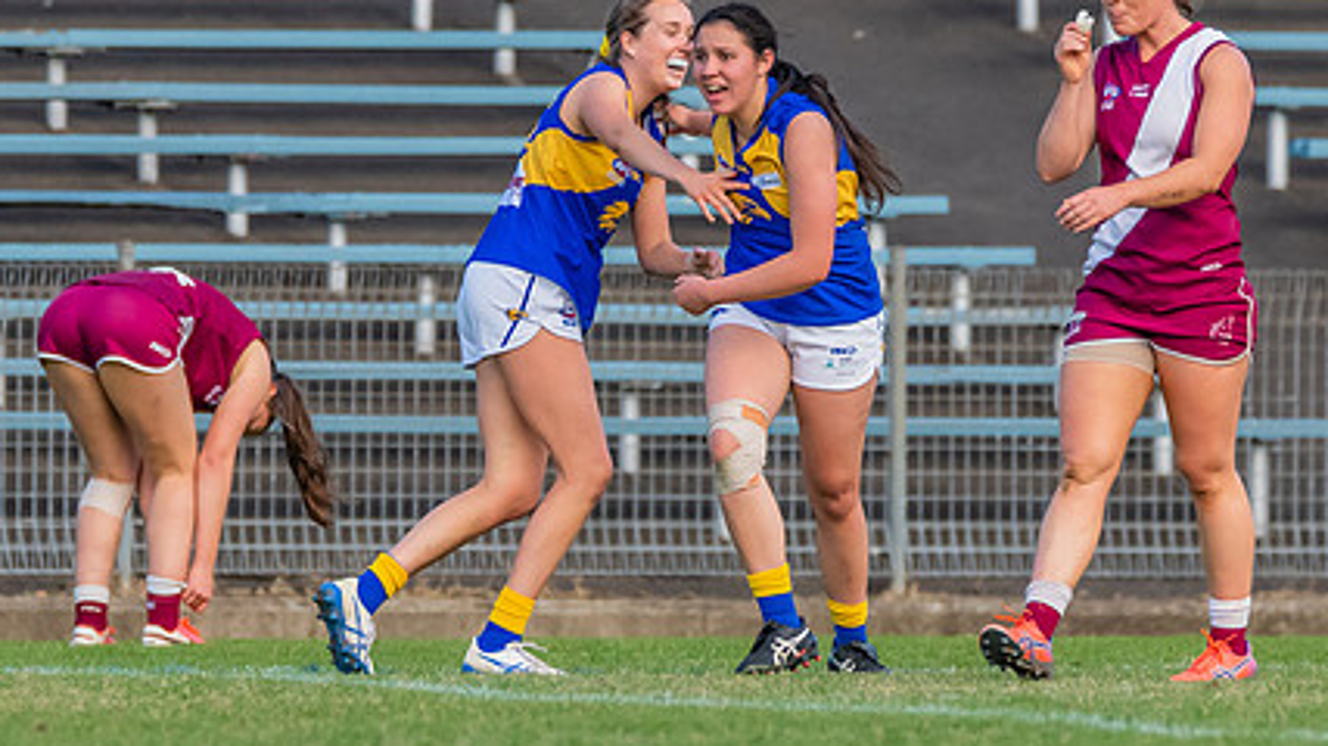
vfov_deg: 1.0
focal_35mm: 1175
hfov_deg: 1.8
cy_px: 229
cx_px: 653
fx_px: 41368
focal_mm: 450
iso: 1800
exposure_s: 1/1600
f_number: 6
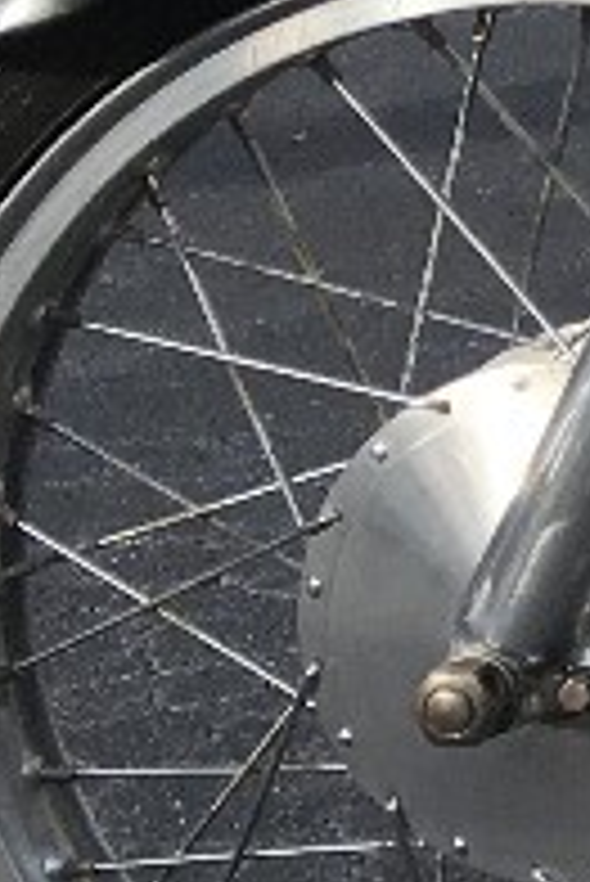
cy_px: -405
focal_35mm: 197
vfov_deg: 10.1
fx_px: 4834
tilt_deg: -3.3
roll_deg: +0.4
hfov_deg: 5.6
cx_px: 2707
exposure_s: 1/1012
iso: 25
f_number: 2.2
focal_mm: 4.15
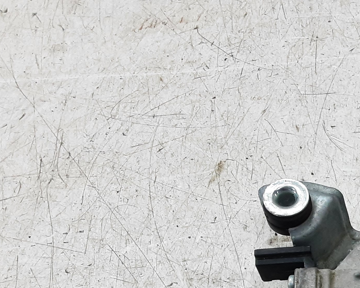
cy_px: 305
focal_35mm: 62
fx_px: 661
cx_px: 405
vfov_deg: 23.3
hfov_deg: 27.6
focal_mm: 2.91
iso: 100
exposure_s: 1/50
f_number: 1.9
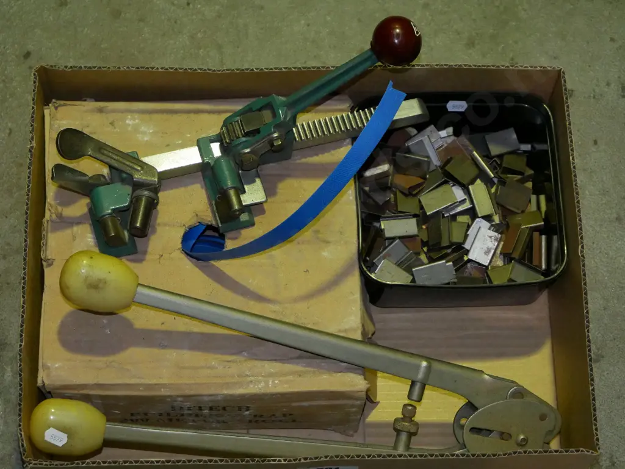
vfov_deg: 17.2
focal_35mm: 86
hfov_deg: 22.7
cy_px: 234
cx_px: 312
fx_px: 1553
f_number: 5.6
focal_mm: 43
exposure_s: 1/125
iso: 3200
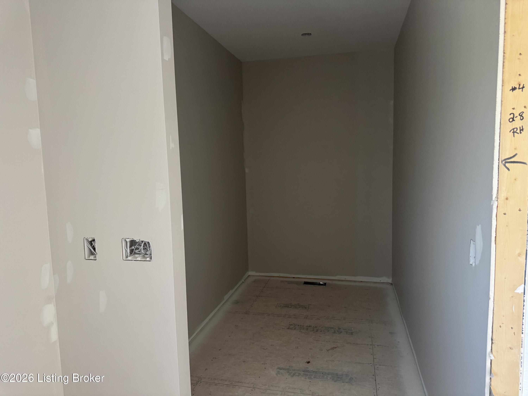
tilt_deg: -4.0
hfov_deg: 71.6
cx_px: 264
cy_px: 198
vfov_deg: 56.8
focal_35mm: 24
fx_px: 366
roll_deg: +2.6
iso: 320
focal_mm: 6.76
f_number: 1.78
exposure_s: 1/60
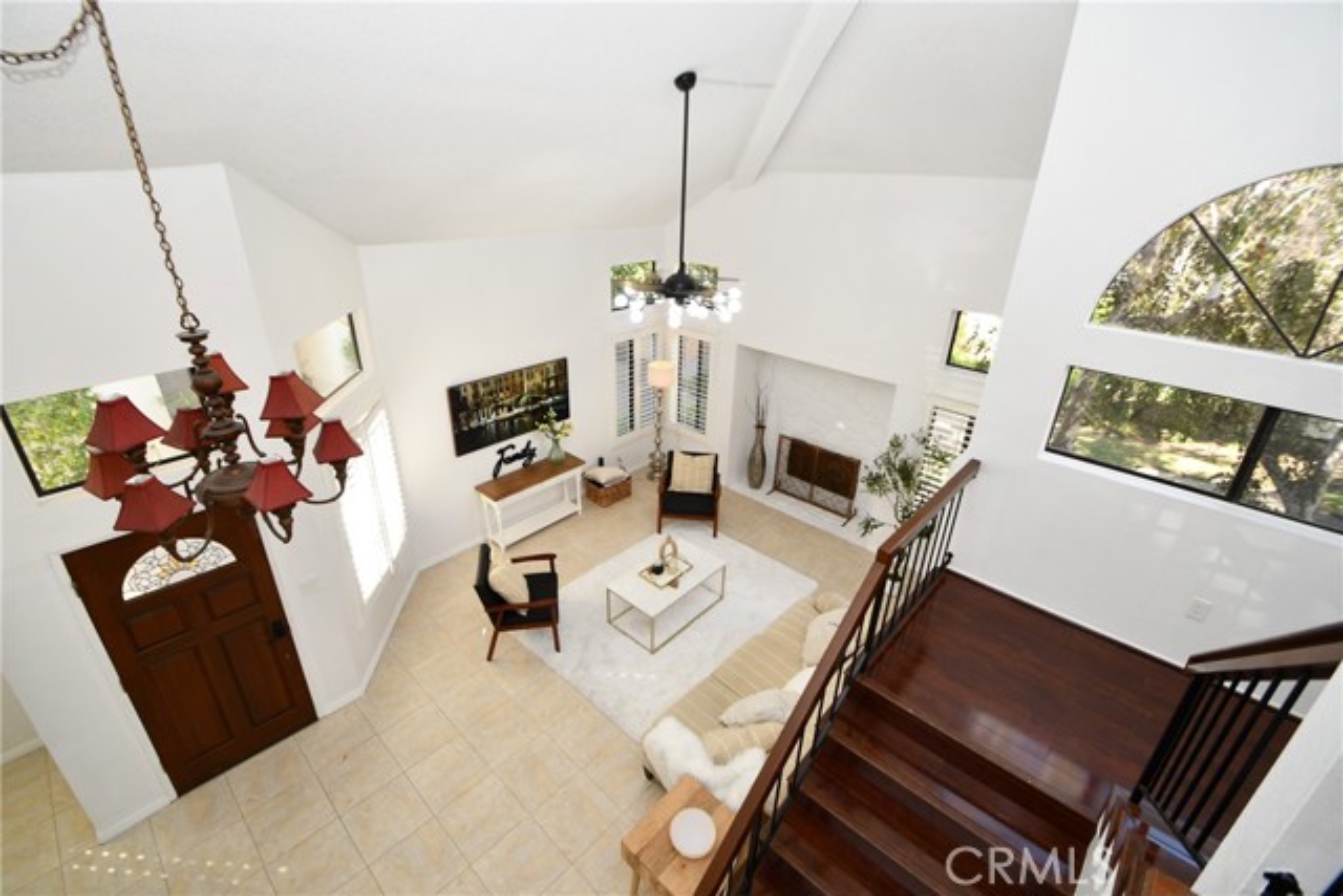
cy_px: 448
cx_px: 672
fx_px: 560
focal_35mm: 15
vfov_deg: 77.4
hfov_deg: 100.4
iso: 200
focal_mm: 10
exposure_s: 1/80
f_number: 4.5
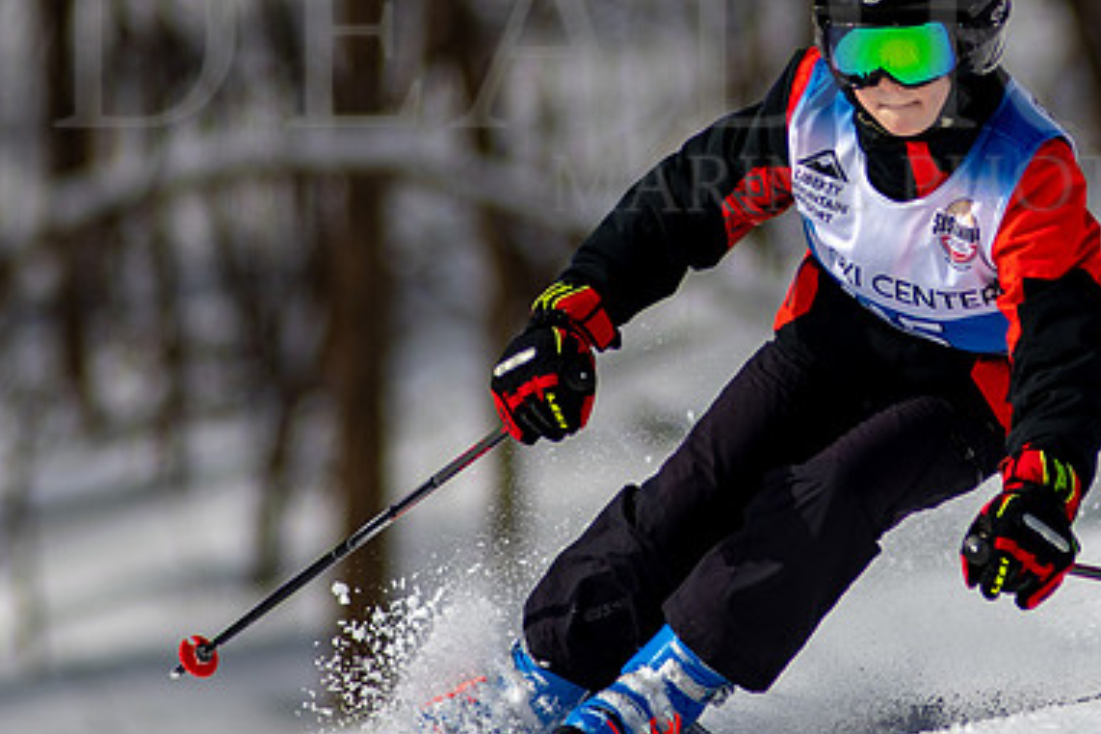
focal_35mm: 889
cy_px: 115
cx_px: 920
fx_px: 27186
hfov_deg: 2.3
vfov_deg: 1.5
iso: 100
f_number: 2.8
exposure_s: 1/6400
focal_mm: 300
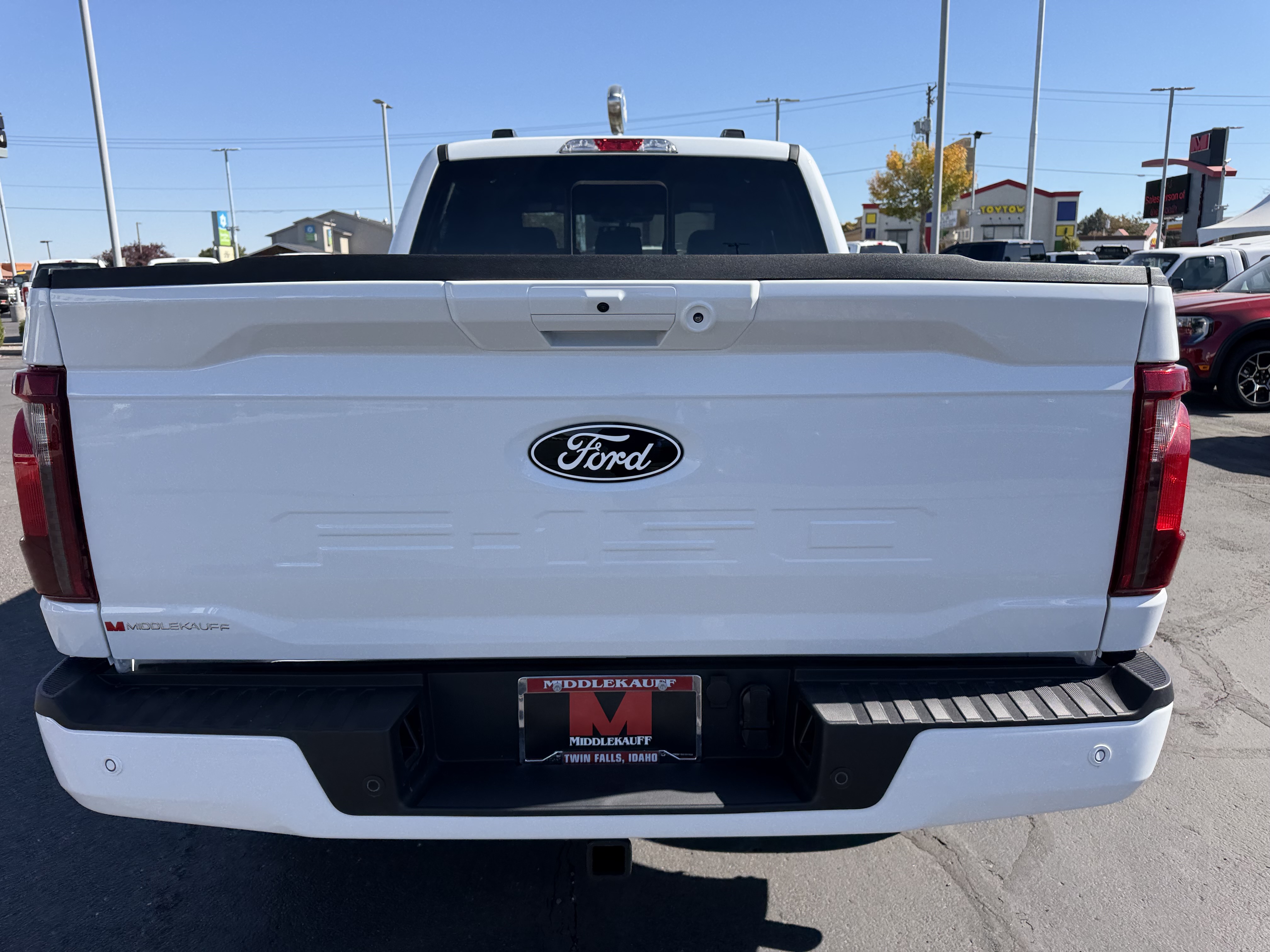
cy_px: 476
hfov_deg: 71.6
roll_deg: +1.3
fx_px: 881
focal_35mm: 24
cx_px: 635
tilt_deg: -8.7
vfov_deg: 56.8
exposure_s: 1/3279
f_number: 1.78
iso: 80
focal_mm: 6.76
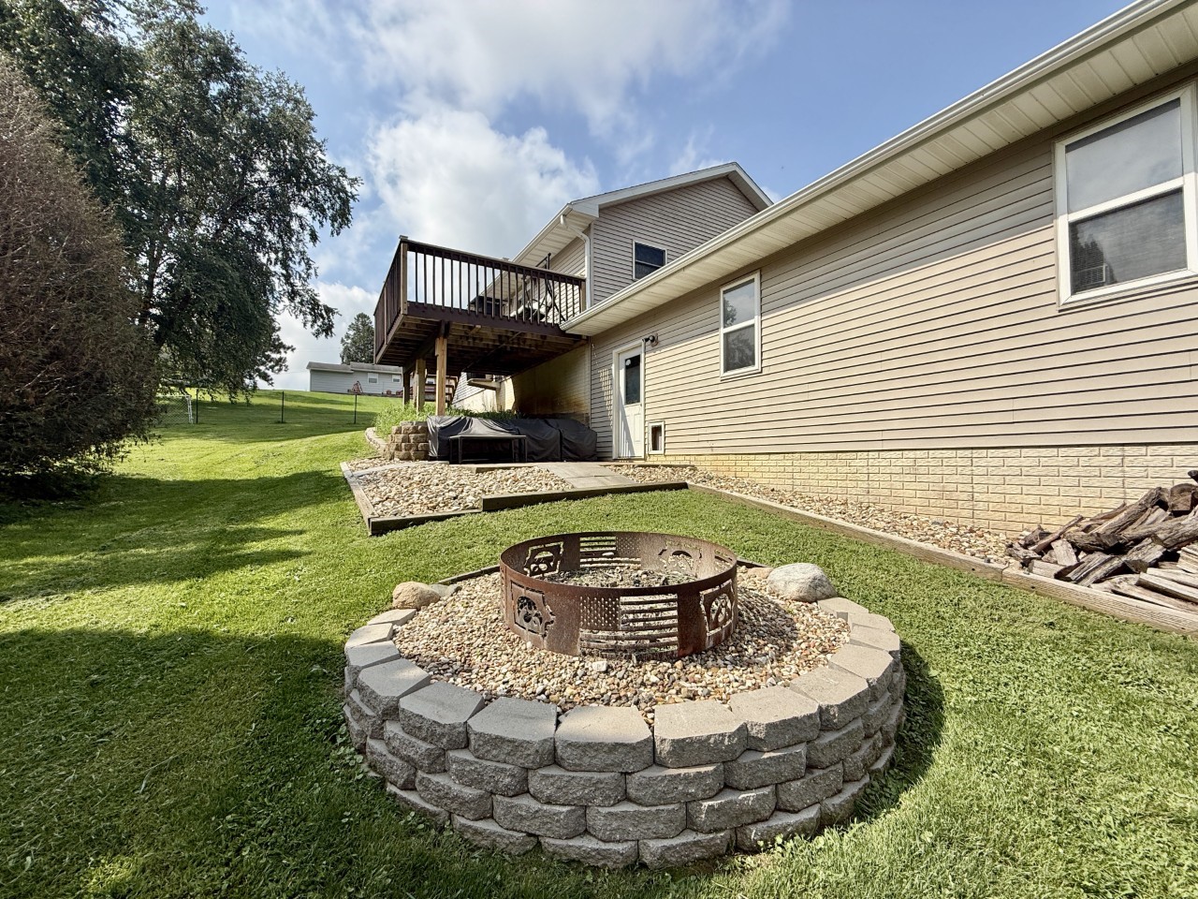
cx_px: 599
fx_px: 485
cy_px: 450
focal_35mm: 14
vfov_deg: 85.7
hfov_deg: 102.1
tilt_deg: +2.2
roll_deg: -0.5
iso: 50
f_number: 2.2
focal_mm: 2.22
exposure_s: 1/2320
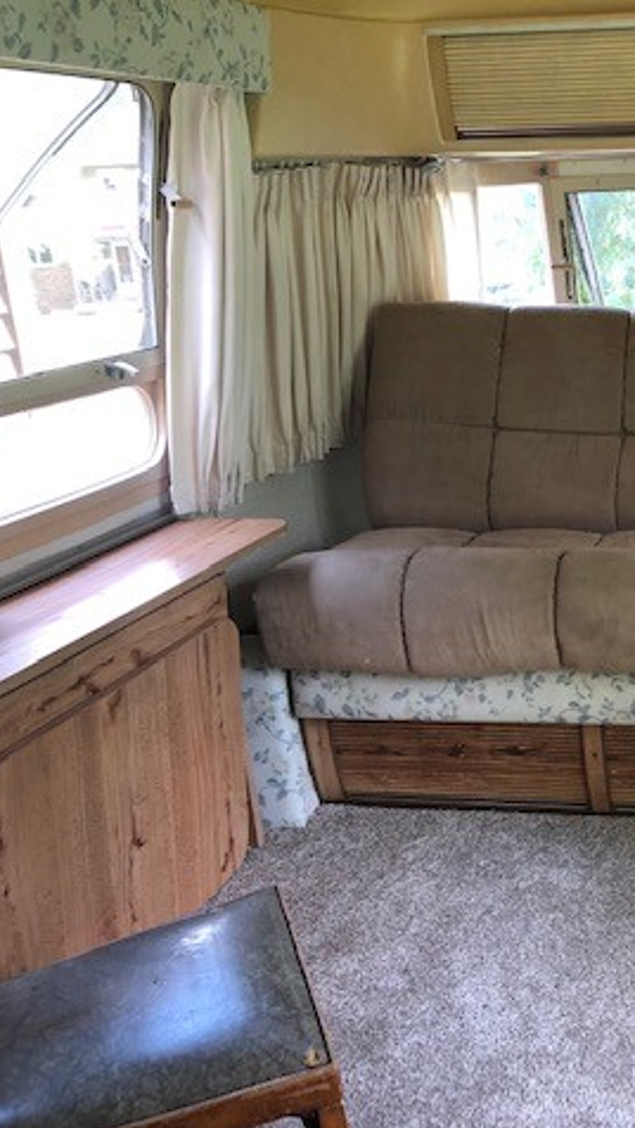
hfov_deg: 26.5
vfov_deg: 49.4
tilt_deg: -15.4
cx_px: 716
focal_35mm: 41
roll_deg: +2.1
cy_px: 566
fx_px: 1226
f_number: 1.8
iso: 32
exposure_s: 1/30
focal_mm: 3.99
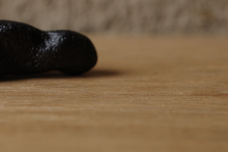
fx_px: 779
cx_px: -3
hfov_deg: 16.3
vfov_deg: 11.0
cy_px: -27
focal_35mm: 123
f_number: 3.5
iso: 200
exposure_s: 1/200
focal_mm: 26
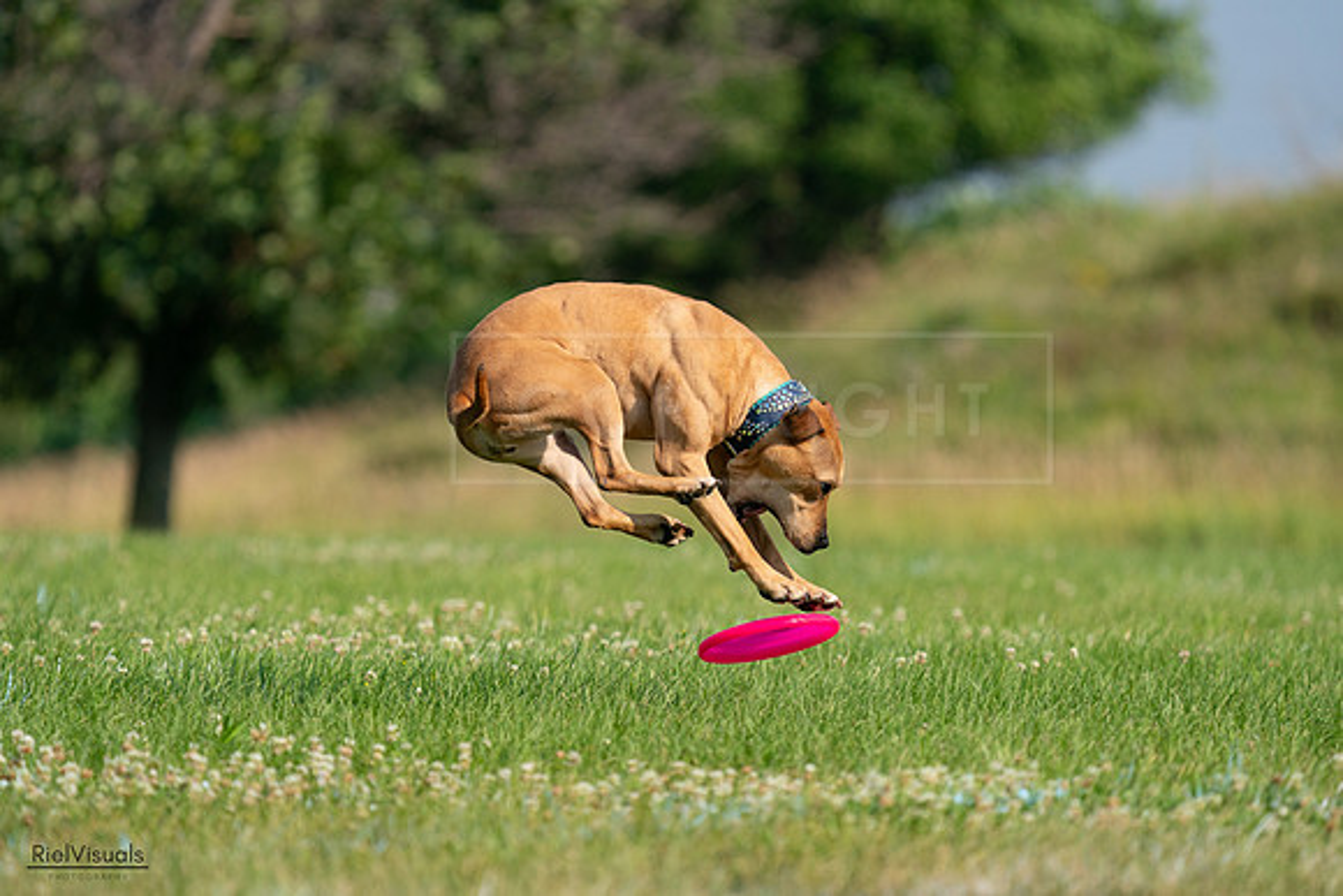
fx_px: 14701
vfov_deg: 3.5
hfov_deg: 5.2
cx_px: 672
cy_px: 448
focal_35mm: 394
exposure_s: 1/4000
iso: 800
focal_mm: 394
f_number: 6.3
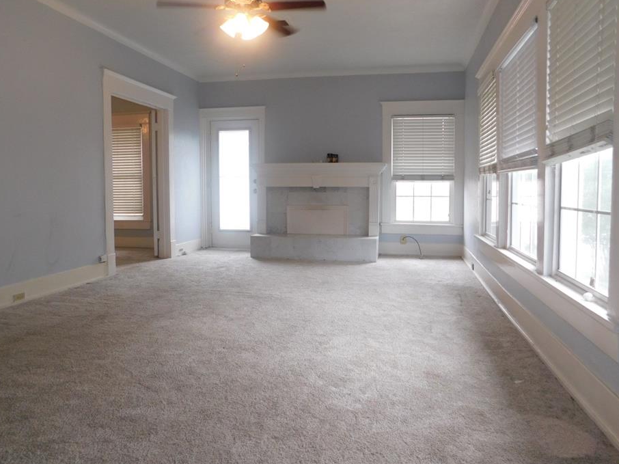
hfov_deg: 67.3
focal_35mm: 26
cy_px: 212
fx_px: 465
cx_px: 311
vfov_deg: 53.0
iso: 125
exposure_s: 1/50
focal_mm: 4
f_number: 3
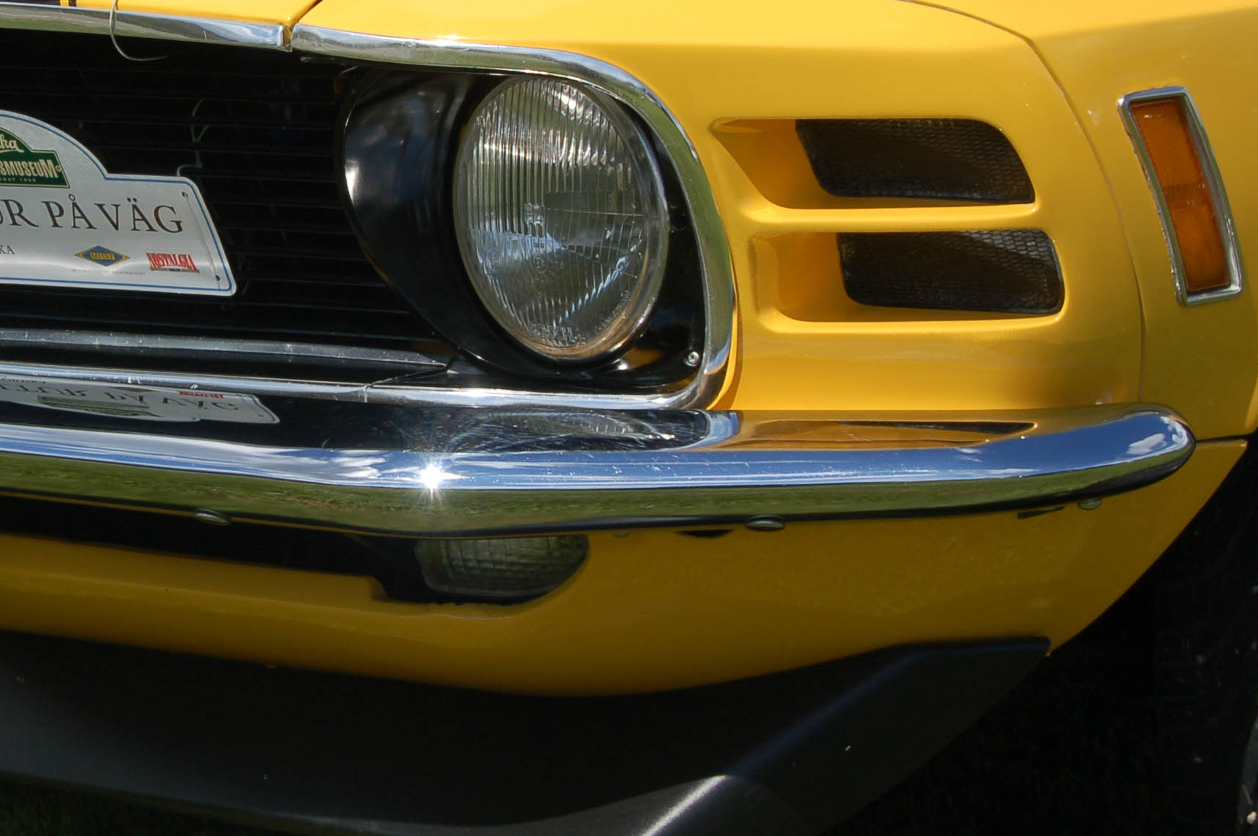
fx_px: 3840
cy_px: 231
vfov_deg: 12.4
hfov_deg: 18.4
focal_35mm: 110
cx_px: 247
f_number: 10
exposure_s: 1/400
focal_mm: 42
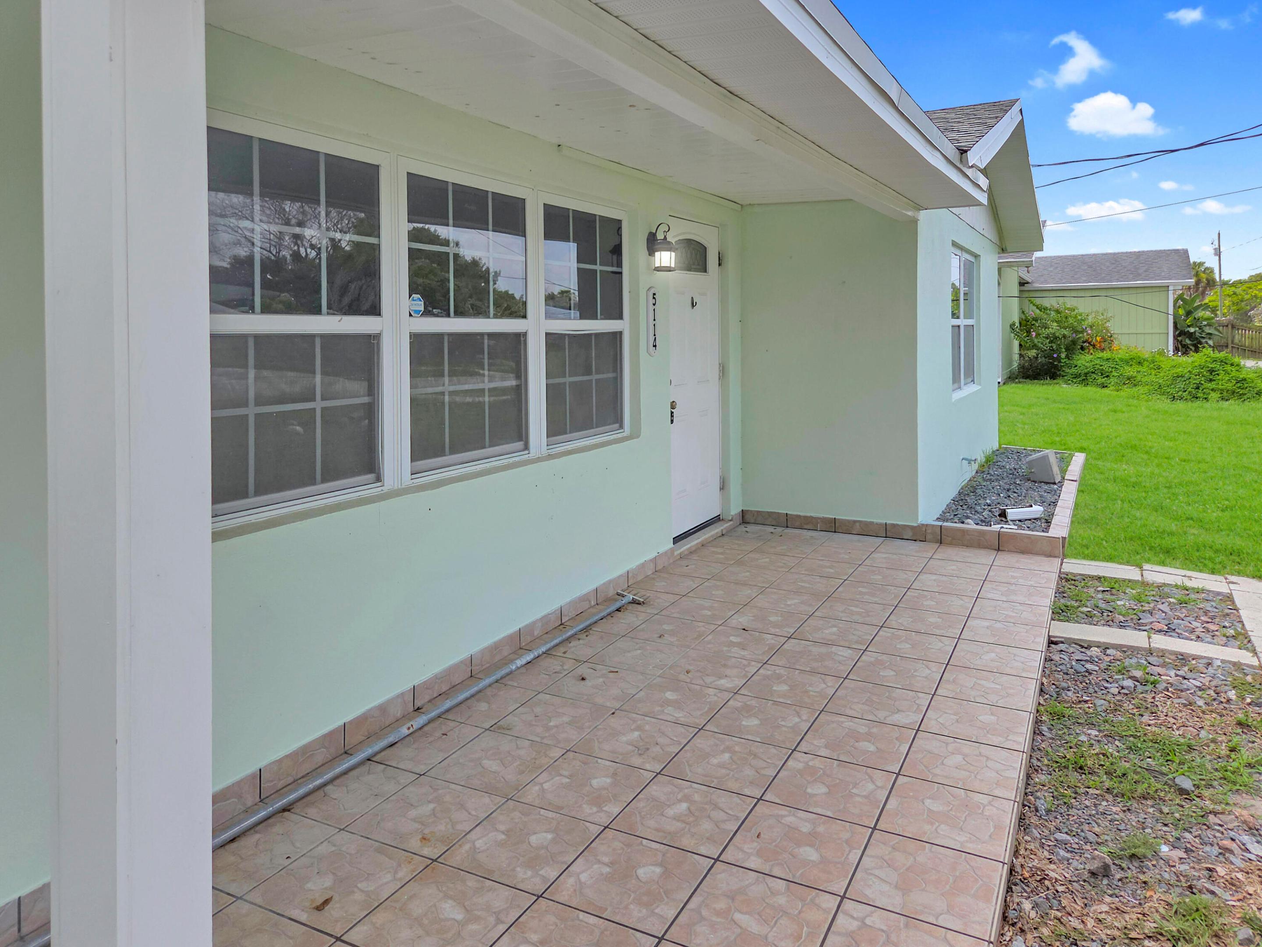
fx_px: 839
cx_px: 631
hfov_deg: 73.9
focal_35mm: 23
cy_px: 474
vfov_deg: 58.9
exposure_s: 1/1100
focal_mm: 5.4
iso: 25
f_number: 1.8
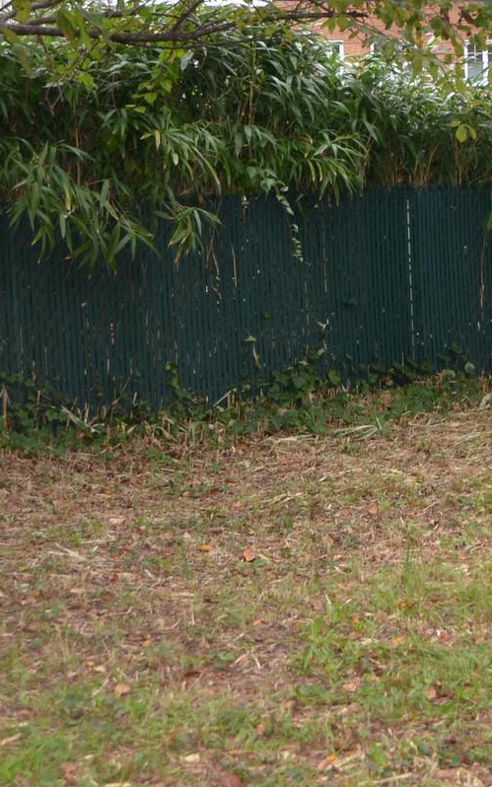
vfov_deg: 22.0
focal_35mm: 94
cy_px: 231
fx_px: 2016
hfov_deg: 13.3
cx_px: 691
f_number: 4
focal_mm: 24
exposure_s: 1/250
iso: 180
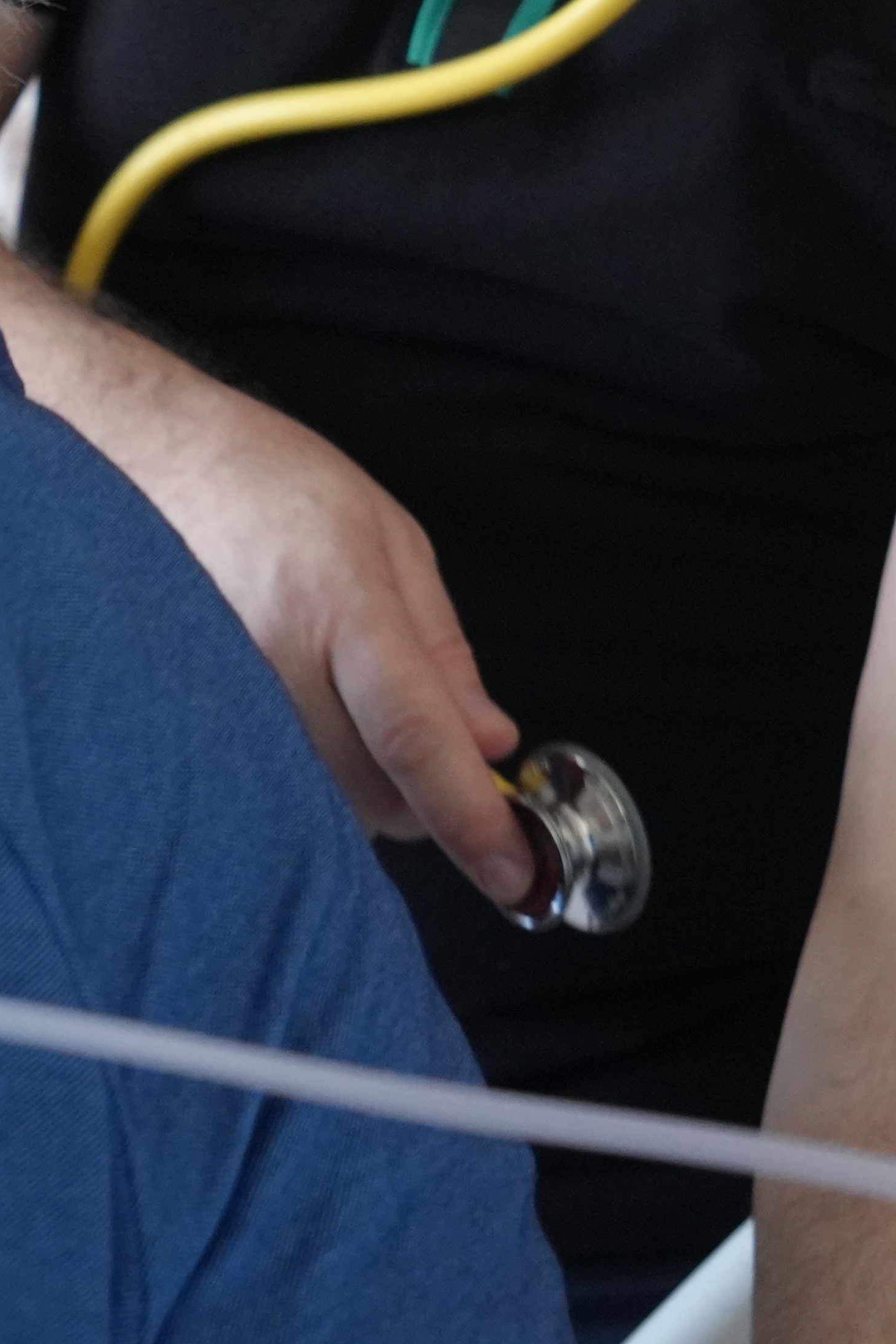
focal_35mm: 102
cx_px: 65
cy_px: 12
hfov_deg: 13.3
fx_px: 3808
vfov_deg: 19.5
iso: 3200
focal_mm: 32
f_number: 4
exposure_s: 1/160
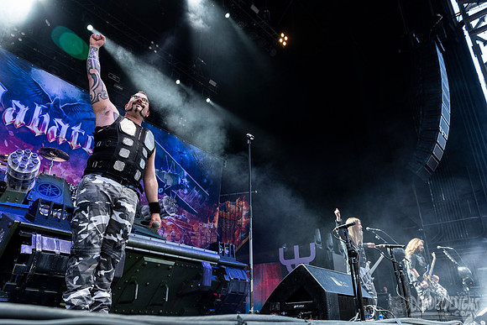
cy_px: 177
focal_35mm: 26
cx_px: 244
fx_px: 354
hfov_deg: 69.0
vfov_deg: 49.2
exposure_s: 1/320
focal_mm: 24
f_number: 4
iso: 1250
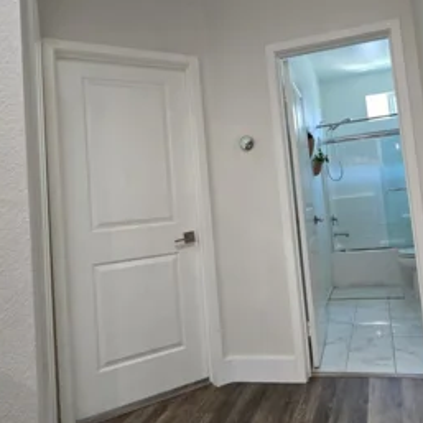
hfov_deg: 61.6
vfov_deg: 62.3
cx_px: 277
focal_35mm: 25
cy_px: 168
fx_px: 346
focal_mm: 2.2
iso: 640
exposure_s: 1/60
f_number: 2.2
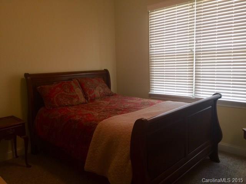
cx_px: 123
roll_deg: +1.2
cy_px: 92
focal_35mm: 29
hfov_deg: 61.7
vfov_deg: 48.2
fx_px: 206
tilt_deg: -7.4
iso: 40
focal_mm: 4.15
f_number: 2.2
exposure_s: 1/15
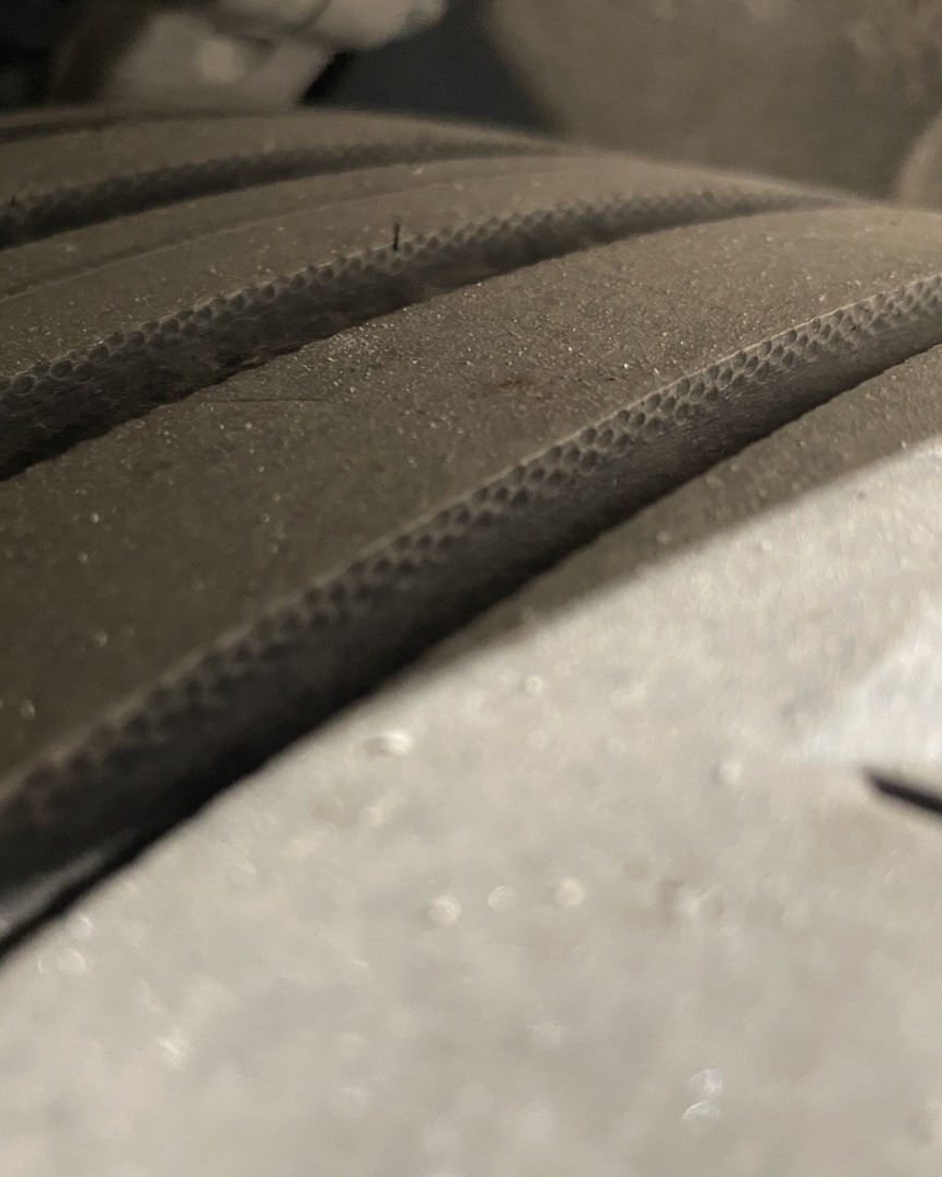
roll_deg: -5.7
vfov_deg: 52.8
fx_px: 1185
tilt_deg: -24.9
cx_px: 367
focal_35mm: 34
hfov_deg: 43.1
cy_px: 590
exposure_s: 1/25
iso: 500
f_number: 1.6
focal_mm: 4.2
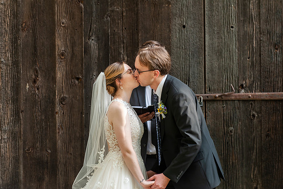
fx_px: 1394
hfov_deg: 11.6
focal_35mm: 177
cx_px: 140
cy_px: 93
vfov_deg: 7.7
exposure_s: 1/500
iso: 400
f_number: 3.5
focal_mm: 170
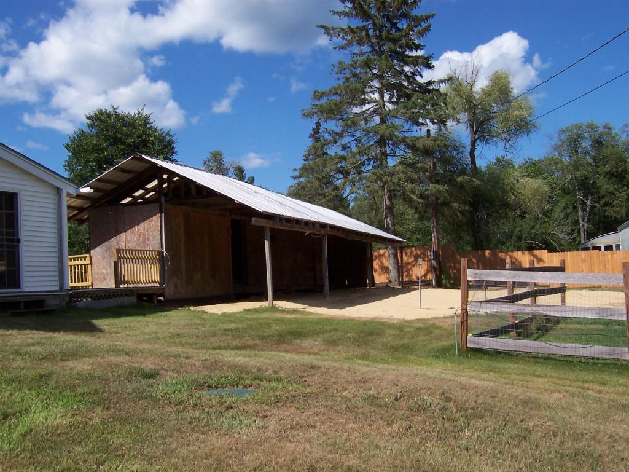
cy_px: 236
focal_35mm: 36
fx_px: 654
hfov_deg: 51.4
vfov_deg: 39.7
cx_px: 314
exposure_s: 1/750
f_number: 5.6
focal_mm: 5.6
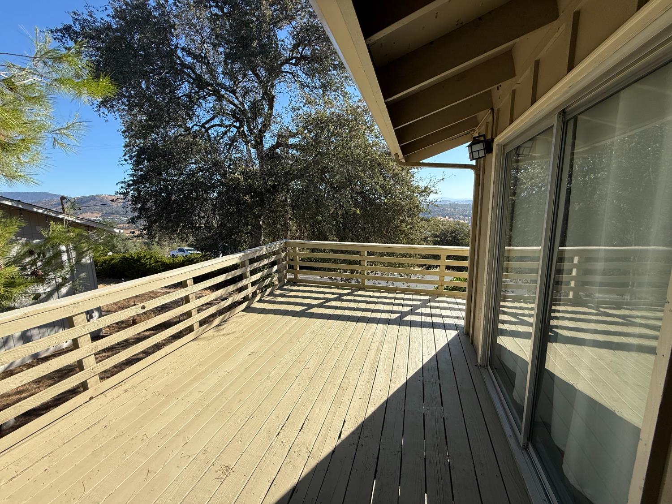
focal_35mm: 14
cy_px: 252
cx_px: 336
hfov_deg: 102.1
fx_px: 272
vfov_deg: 85.7
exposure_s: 1/1339
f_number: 2.2
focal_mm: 2.22
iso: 64
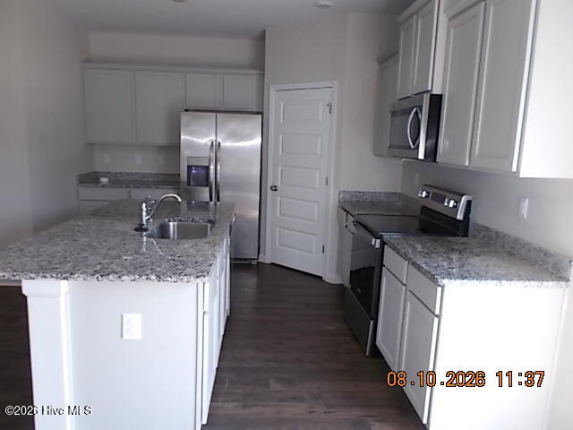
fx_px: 430
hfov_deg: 67.3
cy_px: 215
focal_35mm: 26
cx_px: 286
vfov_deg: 53.1
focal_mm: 4.6
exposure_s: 1/25
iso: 100
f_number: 3.2
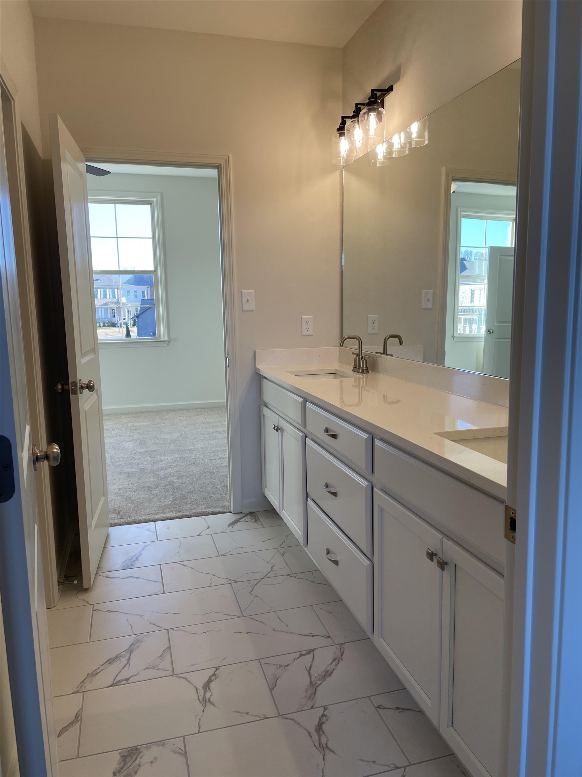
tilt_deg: -6.8
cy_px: 388
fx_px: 583
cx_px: 291
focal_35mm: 26
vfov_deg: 67.3
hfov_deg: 53.1
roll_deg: +1.2
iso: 32
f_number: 1.6
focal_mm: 4.2
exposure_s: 1/154
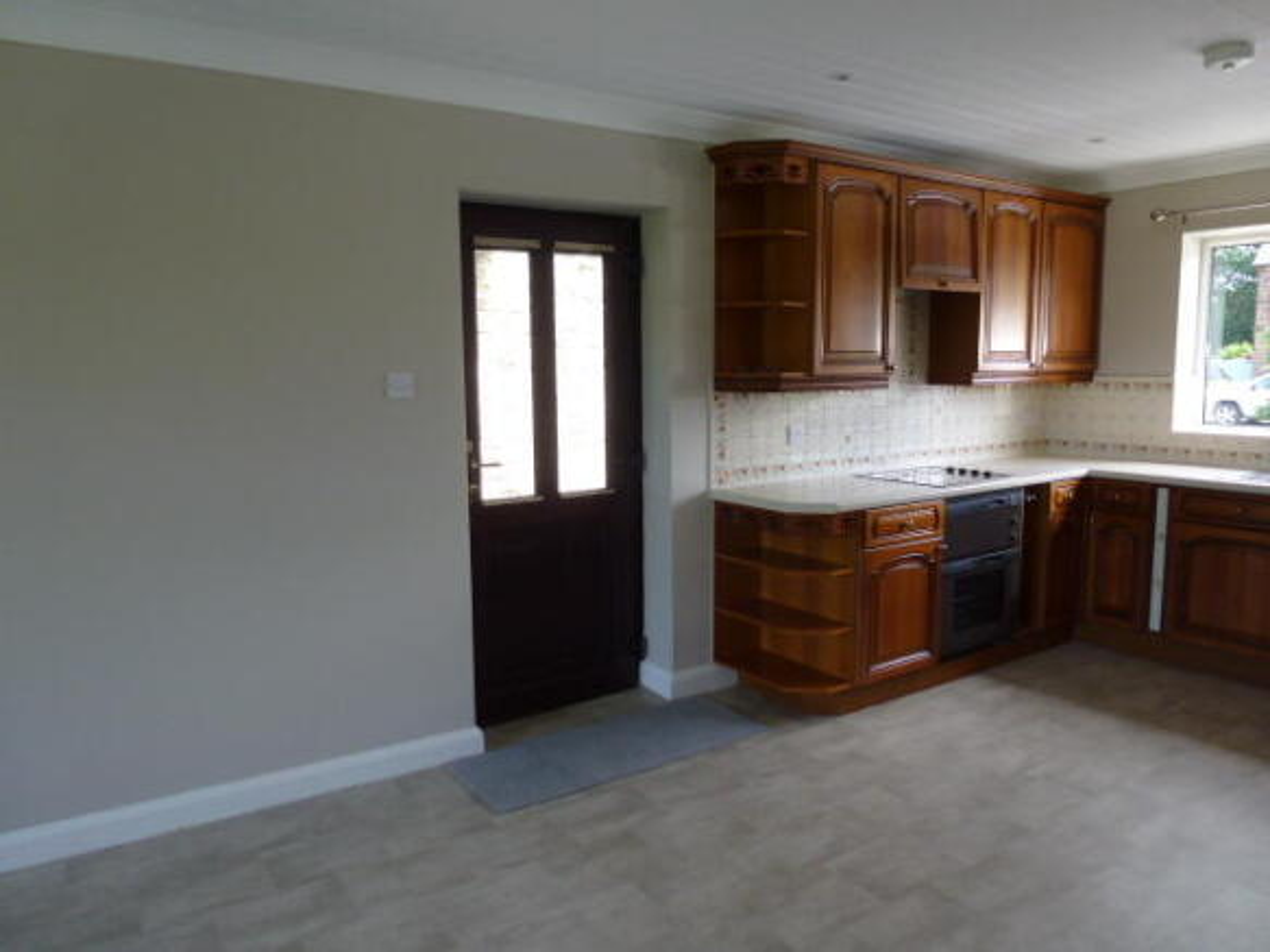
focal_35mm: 24
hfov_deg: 71.6
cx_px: 635
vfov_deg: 56.8
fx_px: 880
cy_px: 476
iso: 125
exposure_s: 1/60
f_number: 3.3
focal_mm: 4.3
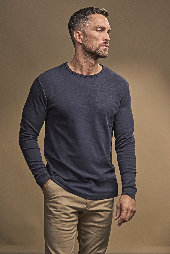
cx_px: 85
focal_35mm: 98
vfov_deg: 20.8
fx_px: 694
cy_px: 127
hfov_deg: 14.0
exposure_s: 1/160
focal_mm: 98
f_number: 3.2
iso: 400
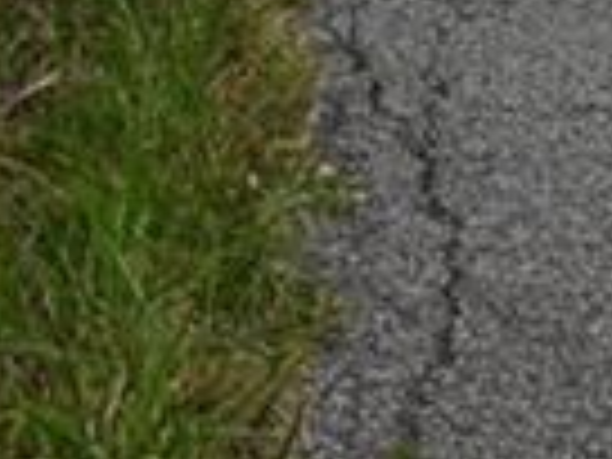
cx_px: 50
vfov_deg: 5.3
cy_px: -1048
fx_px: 4614
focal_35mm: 261
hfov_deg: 7.6
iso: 400
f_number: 11
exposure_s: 1/400
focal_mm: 24
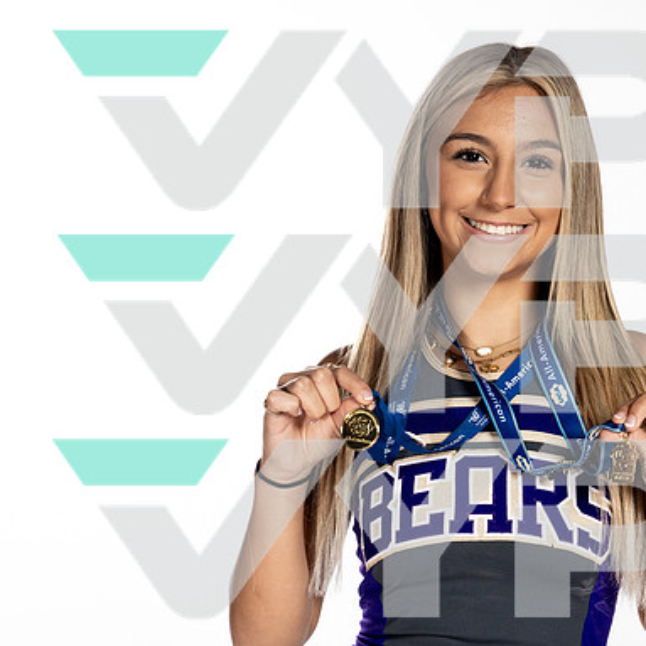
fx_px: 1900
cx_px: 487
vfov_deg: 19.3
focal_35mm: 90
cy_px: 325
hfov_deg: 19.2
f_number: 5
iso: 400
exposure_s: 1/250
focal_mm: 70
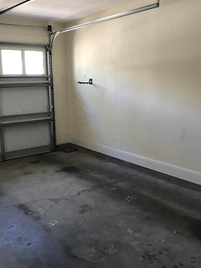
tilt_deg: -13.6
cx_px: 79
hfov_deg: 41.6
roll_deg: +1.5
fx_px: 263
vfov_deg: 53.9
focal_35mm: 34
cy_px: 148
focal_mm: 3.99
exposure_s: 1/30
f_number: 1.8
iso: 40
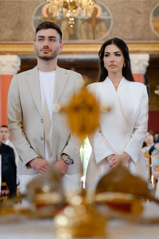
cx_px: 80
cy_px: 120
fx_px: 332
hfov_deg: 27.0
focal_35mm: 50
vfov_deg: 39.6
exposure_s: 1/250
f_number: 2
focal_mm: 50
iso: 1000
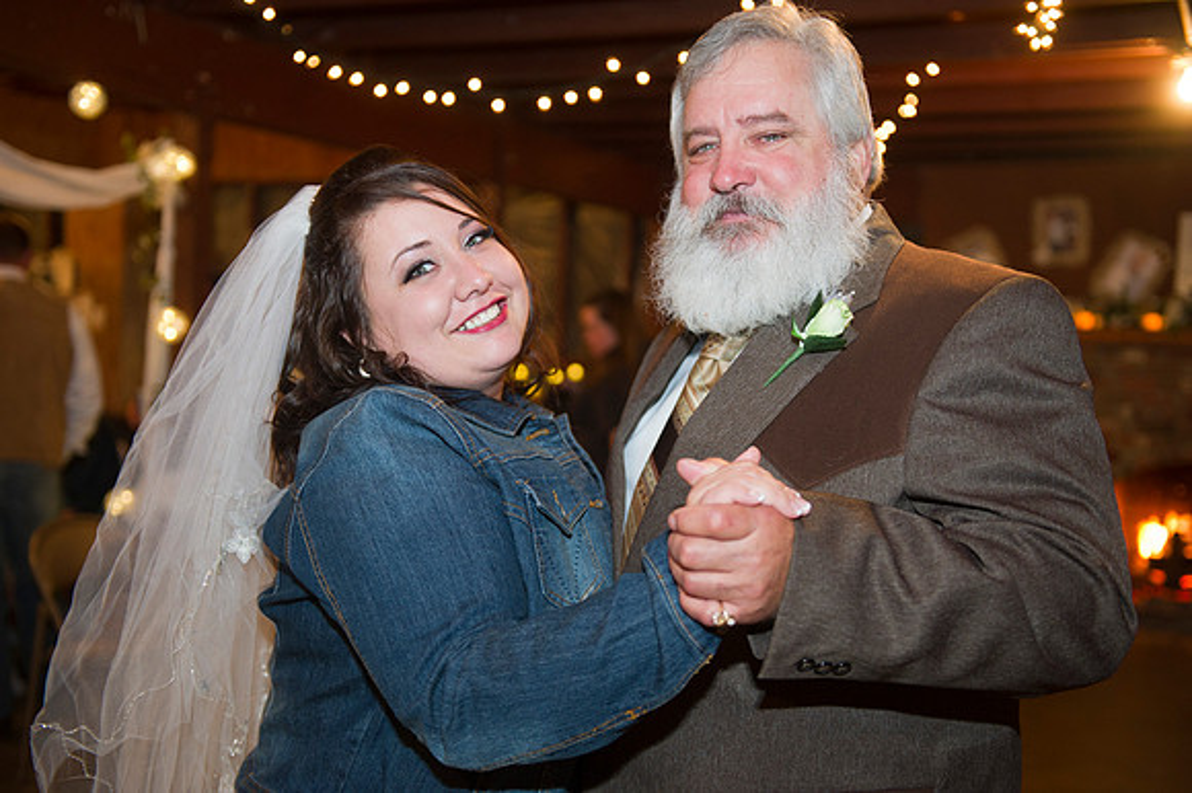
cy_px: 396
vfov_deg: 29.8
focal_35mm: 45
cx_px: 596
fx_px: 1489
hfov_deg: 43.6
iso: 1250
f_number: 2.8
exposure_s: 1/40
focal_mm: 45
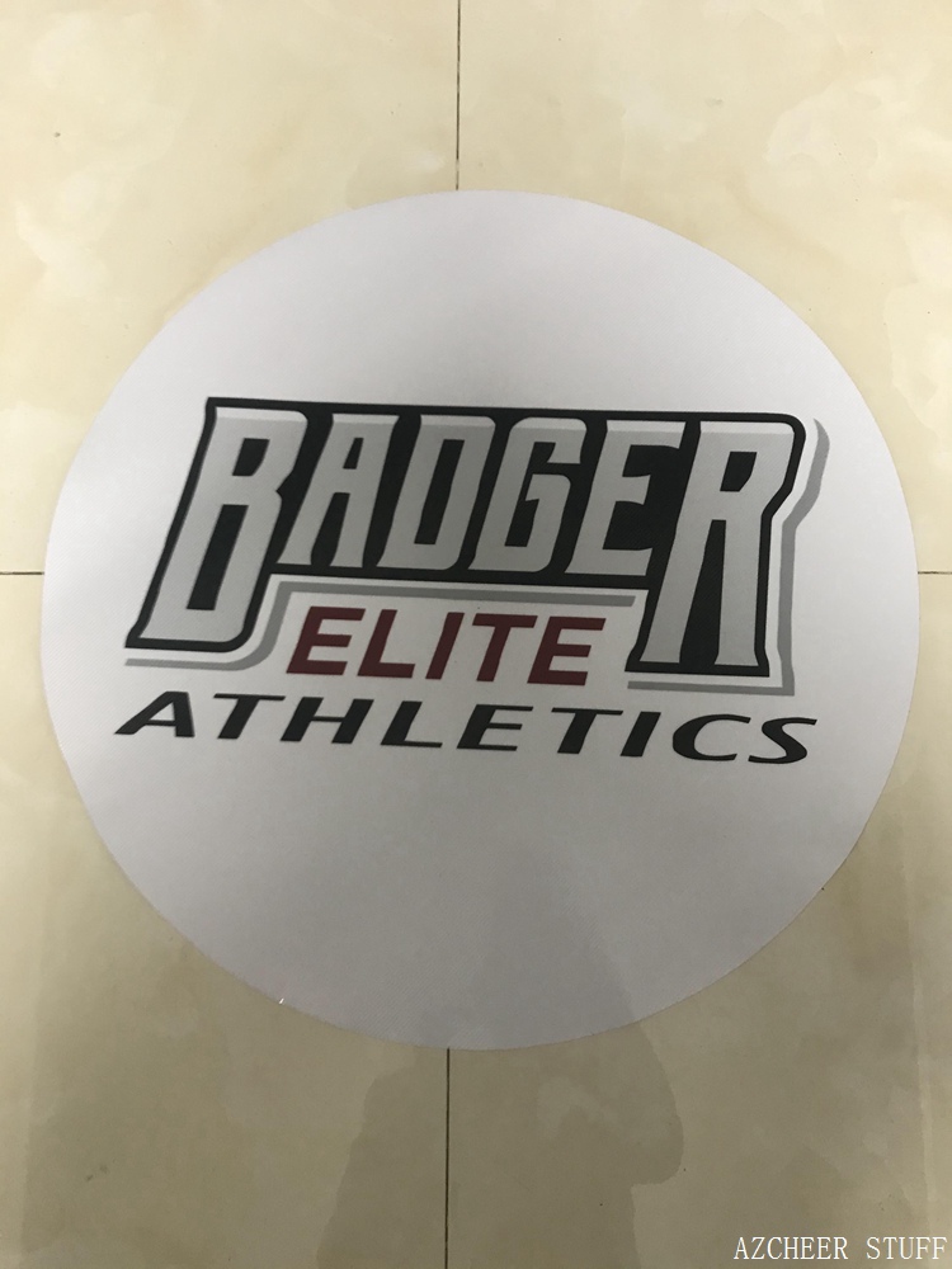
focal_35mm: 28
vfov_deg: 63.4
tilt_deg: -79.2
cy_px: 634
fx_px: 1027
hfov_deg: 49.7
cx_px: 476
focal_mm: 3.99
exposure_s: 1/20
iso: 40
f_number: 1.8
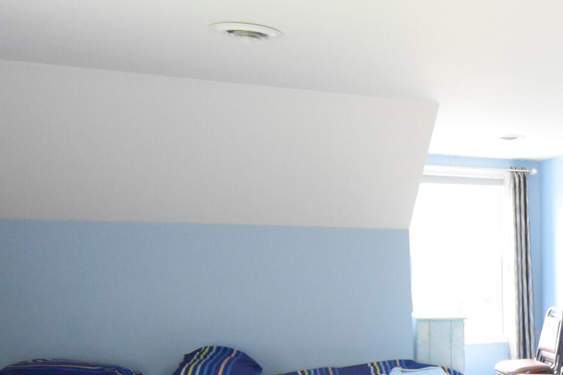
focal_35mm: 49
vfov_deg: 26.5
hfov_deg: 33.6
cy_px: 346
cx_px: 659
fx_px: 766
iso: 2800
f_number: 4.5
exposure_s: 1/125
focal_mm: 10
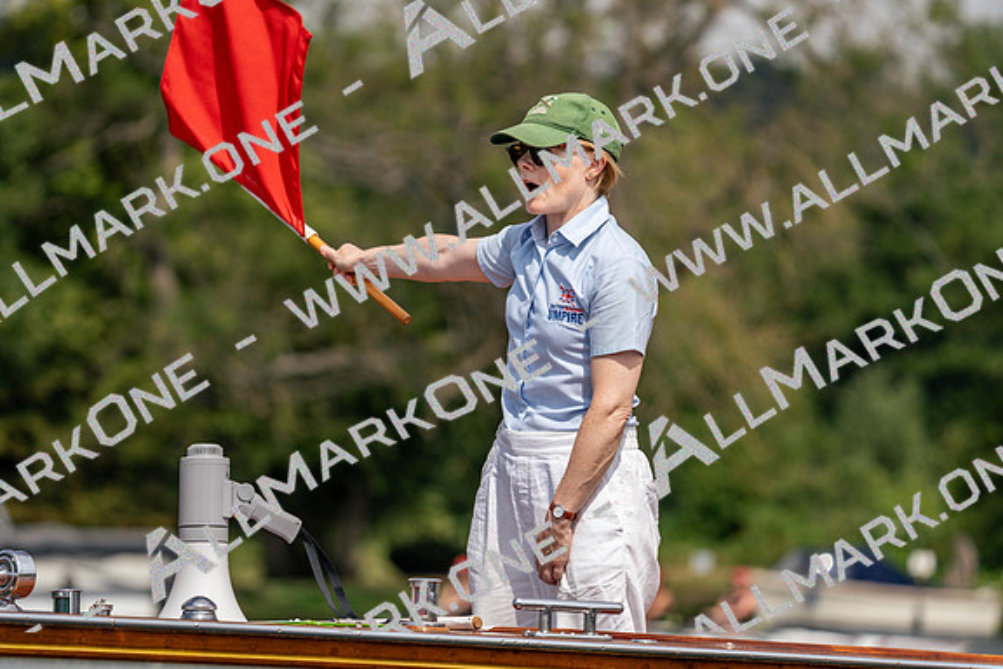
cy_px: 334
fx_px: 8107
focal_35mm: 291
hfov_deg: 7.1
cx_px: 500
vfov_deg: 4.7
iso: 200
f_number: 5.6
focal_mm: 289
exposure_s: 1/1600
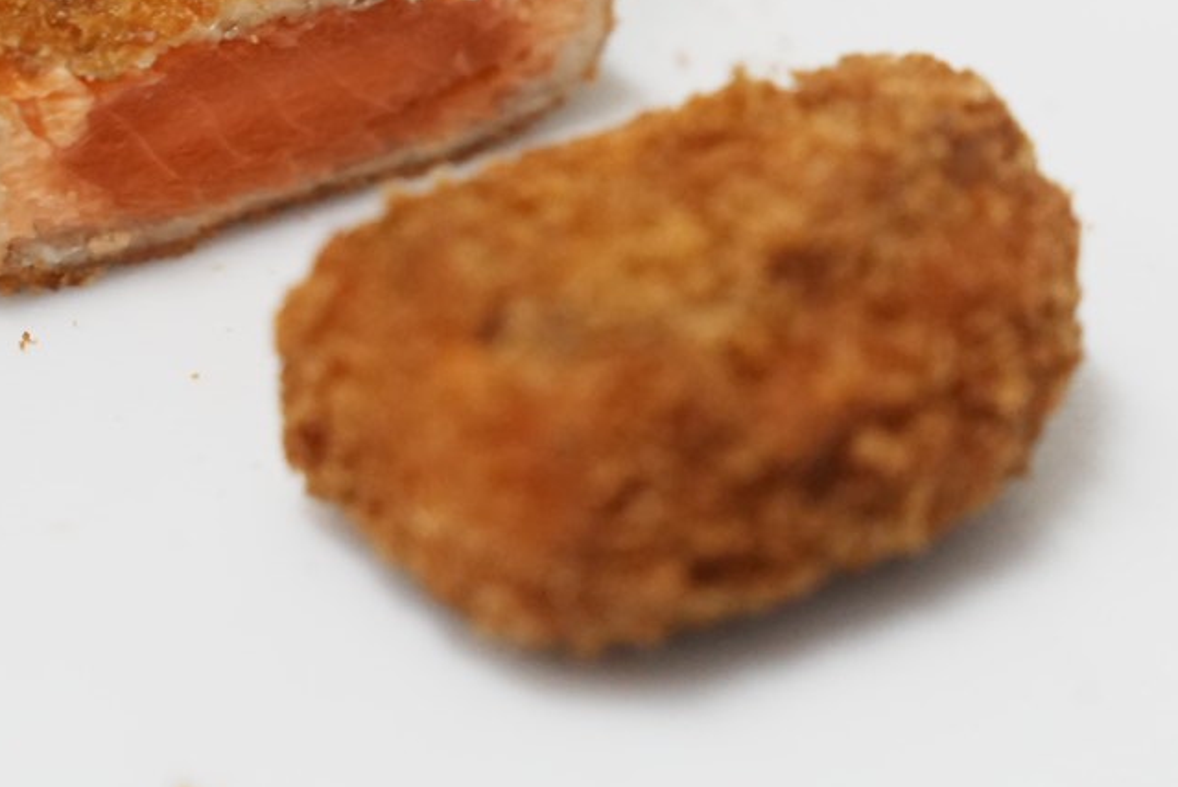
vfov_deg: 7.7
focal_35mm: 177
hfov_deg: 11.6
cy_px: 83
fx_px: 5796
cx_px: 183
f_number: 2.8
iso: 3200
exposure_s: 1/500
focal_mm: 70
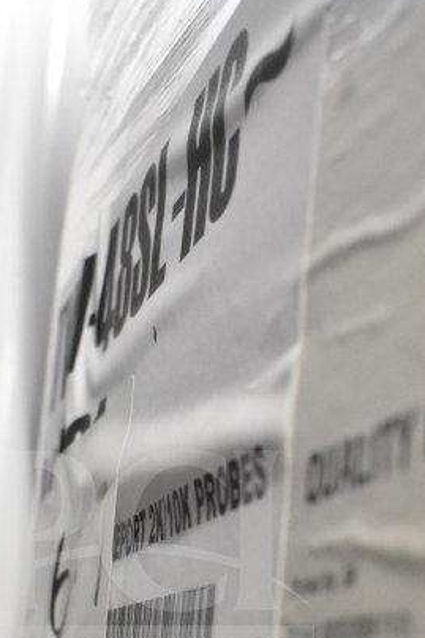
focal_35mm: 68
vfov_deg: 28.5
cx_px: 136
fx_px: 1205
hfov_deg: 19.9
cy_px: 576
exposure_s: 1/80
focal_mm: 20
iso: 6400
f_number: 4.5
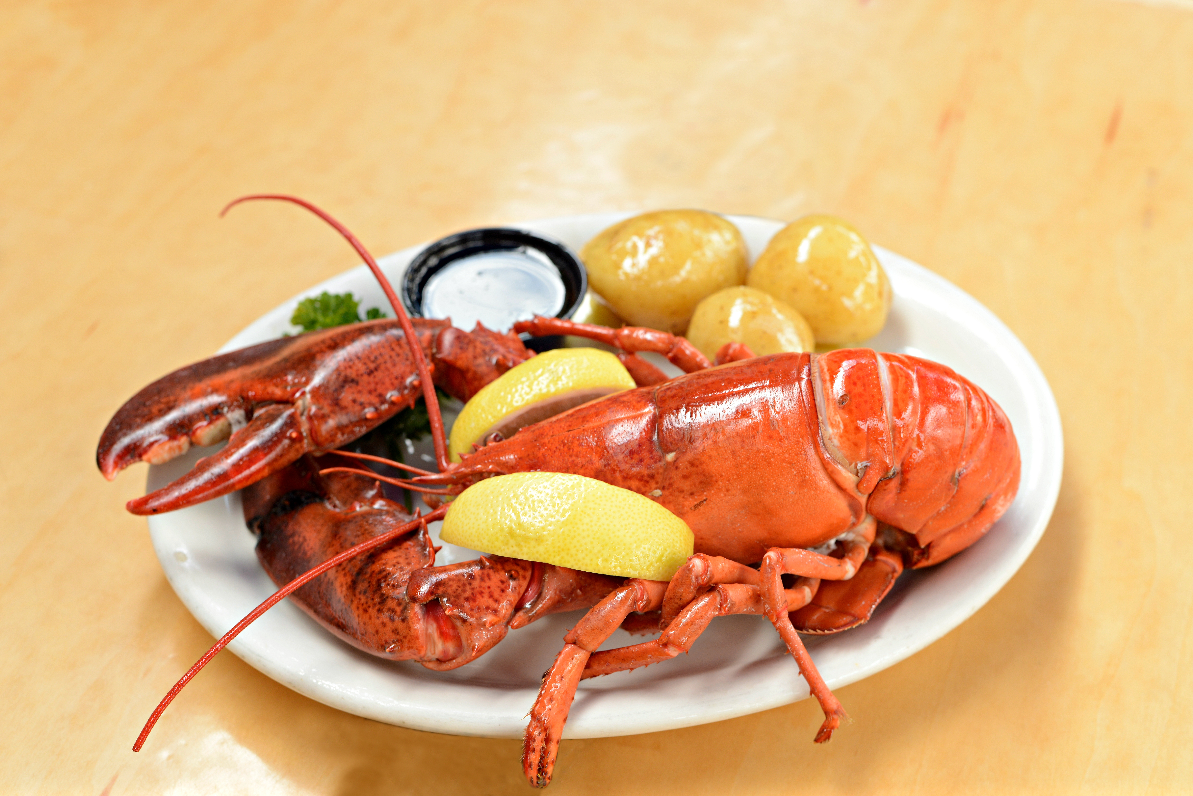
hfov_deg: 39.6
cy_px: 398
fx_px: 1657
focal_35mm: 50
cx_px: 596
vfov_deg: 27.0
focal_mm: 50
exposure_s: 1/125
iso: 400
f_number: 7.1
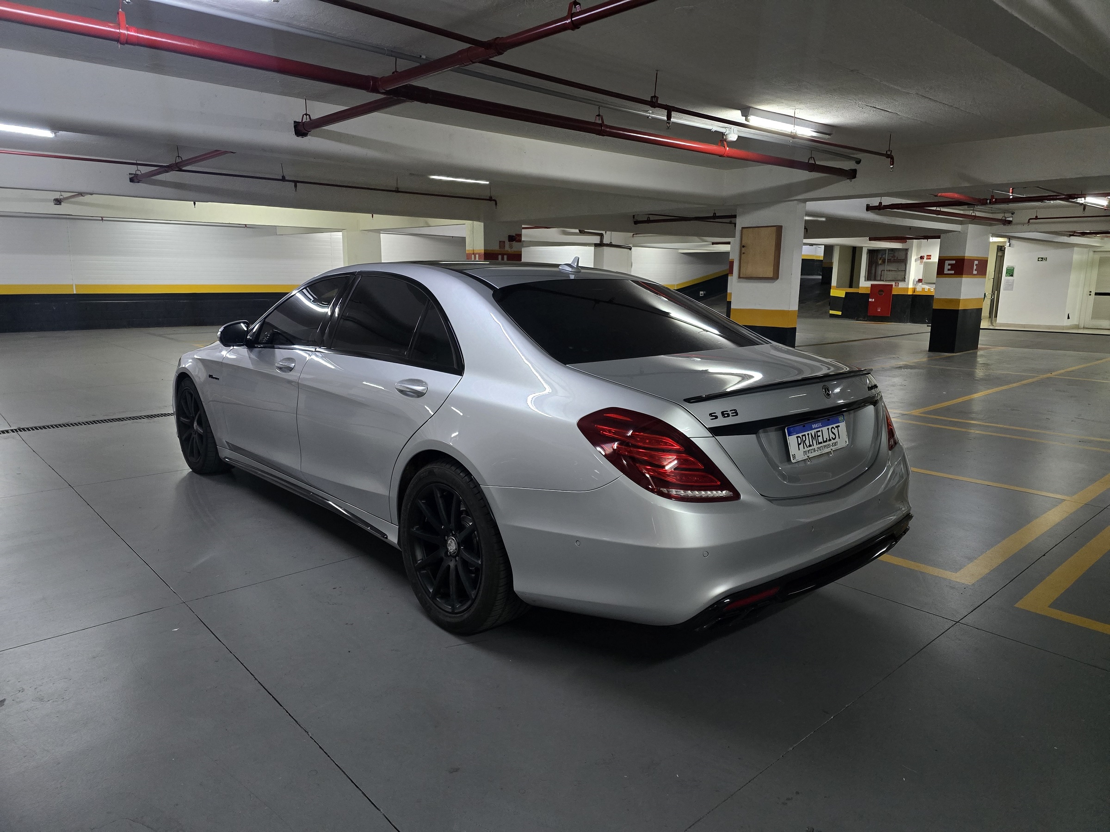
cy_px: 416
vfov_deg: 58.9
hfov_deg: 73.9
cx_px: 555
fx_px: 738
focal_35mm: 23
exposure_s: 1/60
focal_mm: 6.3
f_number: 1.7
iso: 1000
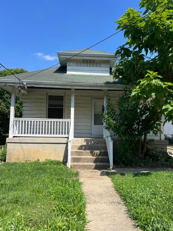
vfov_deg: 67.3
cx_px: 86
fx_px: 173
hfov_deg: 53.0
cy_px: 116
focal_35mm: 26
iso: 50
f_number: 1.5
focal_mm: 5.7
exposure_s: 1/2915
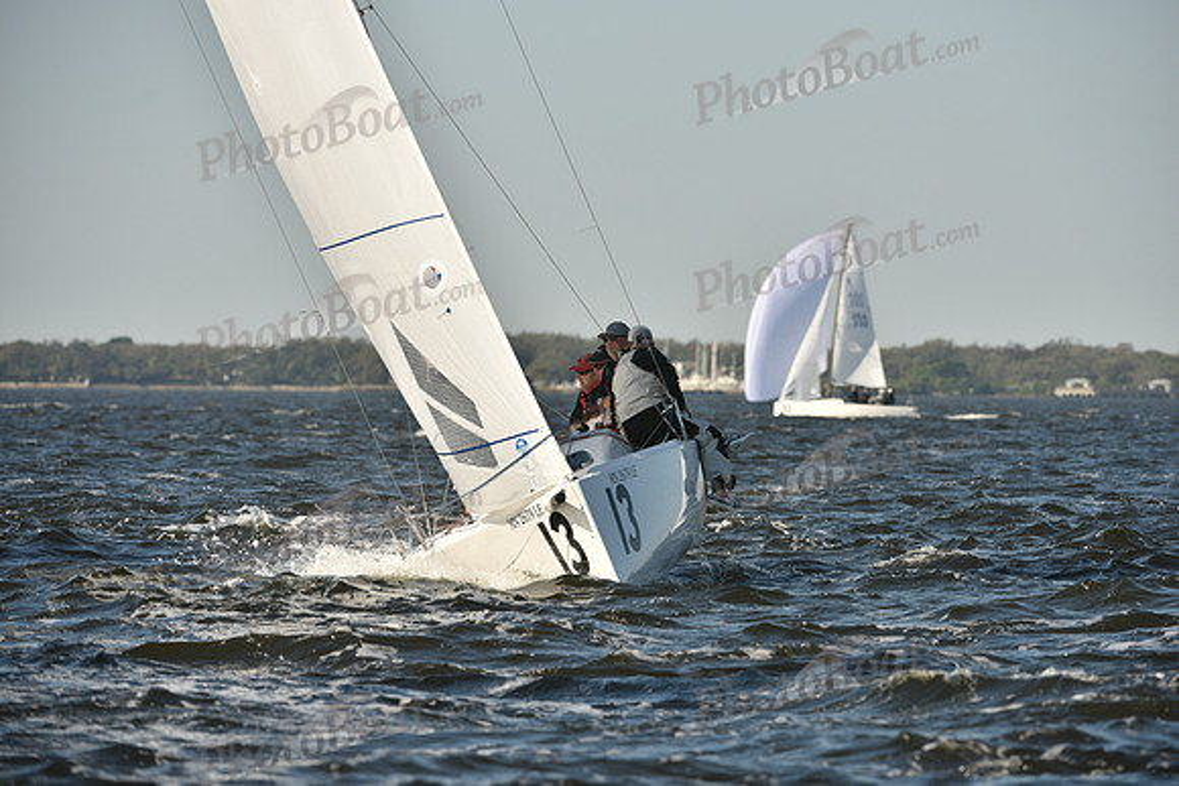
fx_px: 8844
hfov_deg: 7.6
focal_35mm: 270
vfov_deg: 5.1
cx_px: 590
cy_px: 393
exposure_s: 1/1250
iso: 250
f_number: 7.1
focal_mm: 270
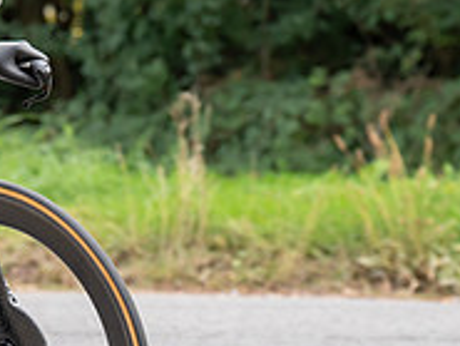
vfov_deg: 3.5
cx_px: -99
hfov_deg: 4.6
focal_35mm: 430
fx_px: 5718
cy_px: -28
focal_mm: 117
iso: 800
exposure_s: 1/1000
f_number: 4
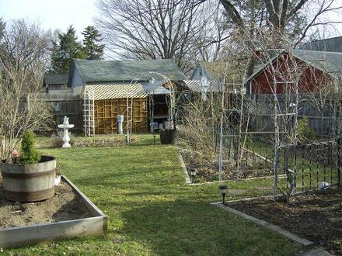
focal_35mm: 36
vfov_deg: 39.7
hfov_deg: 51.4
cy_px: 128
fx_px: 356
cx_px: 171
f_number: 4.7
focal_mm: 6
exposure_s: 1/222
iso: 100
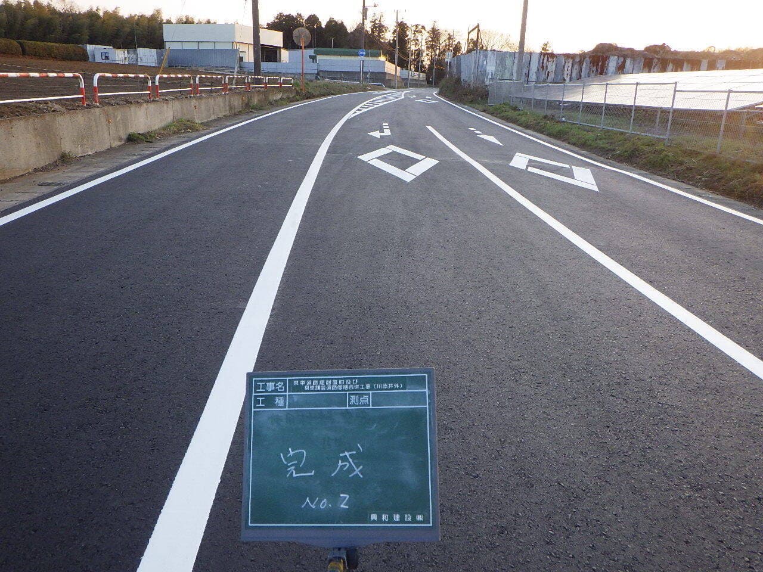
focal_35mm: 28
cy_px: 286
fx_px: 617
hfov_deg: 63.4
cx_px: 382
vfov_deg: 49.7
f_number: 3.5
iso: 250
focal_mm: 5
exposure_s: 1/160
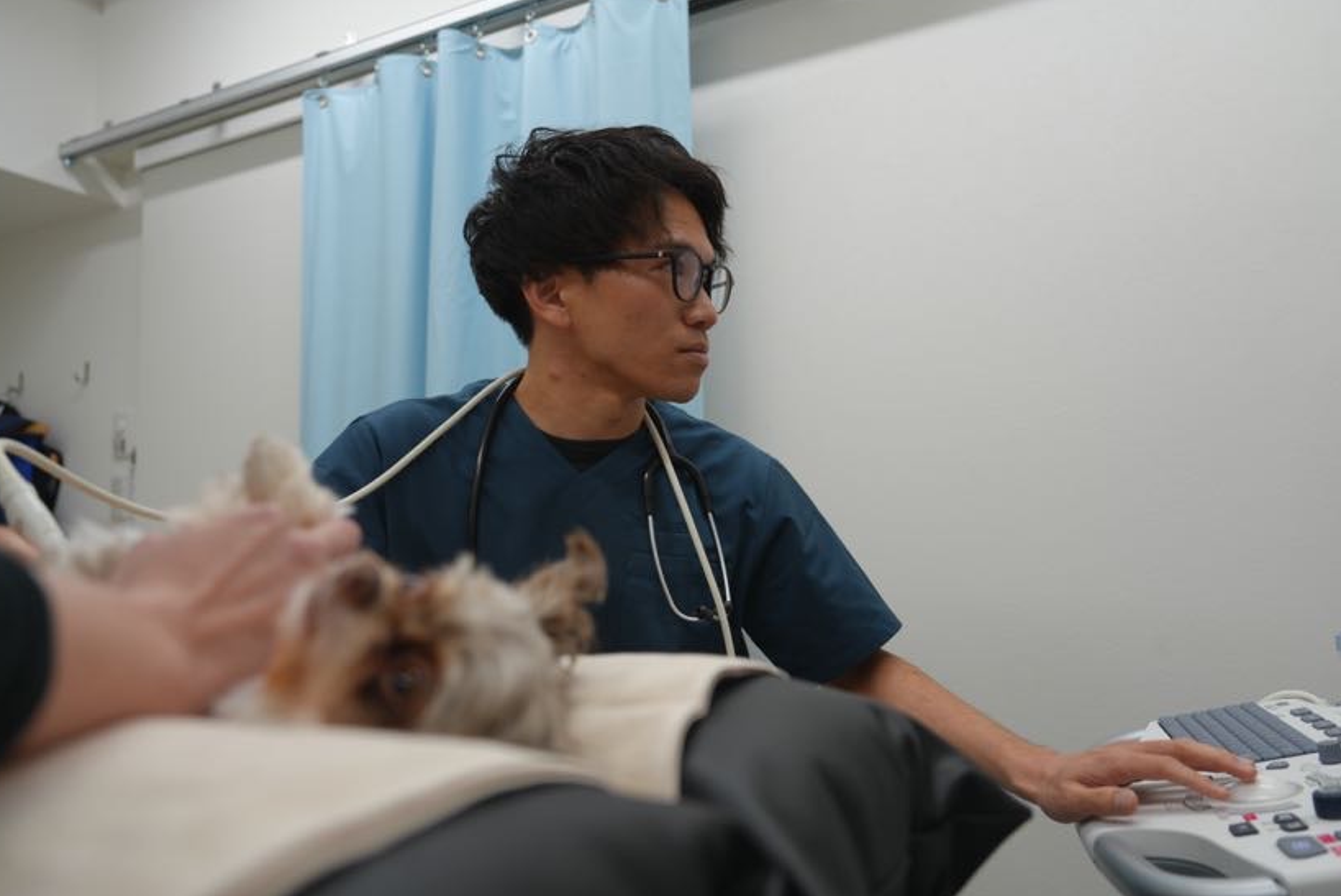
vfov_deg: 49.6
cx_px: 705
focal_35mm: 26
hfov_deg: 69.3
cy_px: 469
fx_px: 969
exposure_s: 1/125
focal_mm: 24
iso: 100
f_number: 2.8
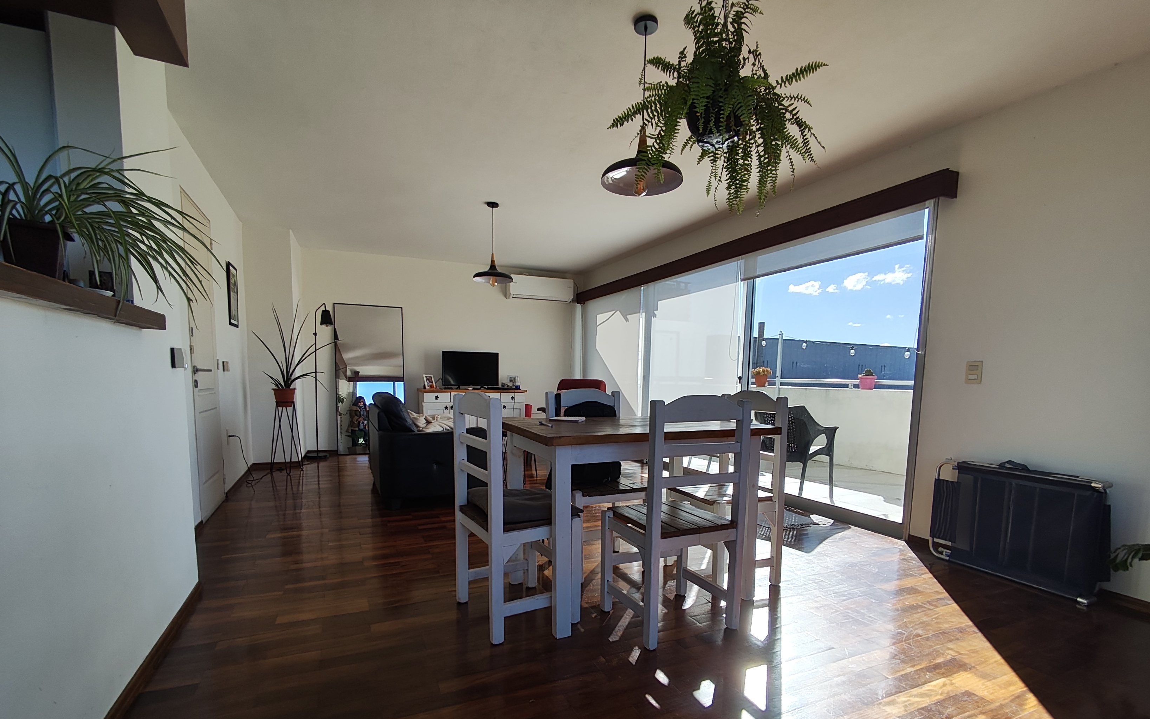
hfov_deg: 97.8
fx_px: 501
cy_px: 427
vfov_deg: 70.6
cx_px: 577
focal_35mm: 16
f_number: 2.2
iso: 50
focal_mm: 1.65
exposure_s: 1/153
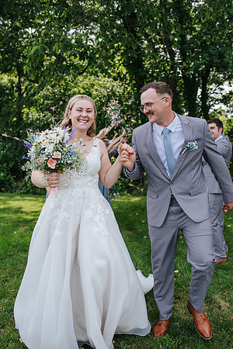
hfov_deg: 37.9
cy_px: 174
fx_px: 340
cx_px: 116
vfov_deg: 54.4
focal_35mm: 35
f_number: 3.2
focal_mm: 35
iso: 100
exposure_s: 1/400
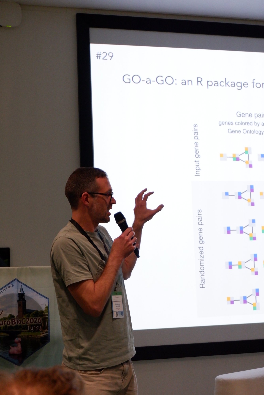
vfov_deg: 29.6
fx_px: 747
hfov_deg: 20.0
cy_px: 198
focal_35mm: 68
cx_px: 132
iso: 3200
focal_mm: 45
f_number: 5.6
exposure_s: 1/200
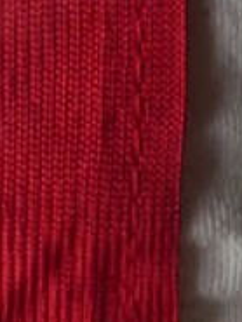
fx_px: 1881
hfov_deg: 7.4
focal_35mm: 202
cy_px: 114
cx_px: 77
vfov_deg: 9.8
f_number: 3.3
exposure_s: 1/30
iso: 160
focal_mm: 4.7
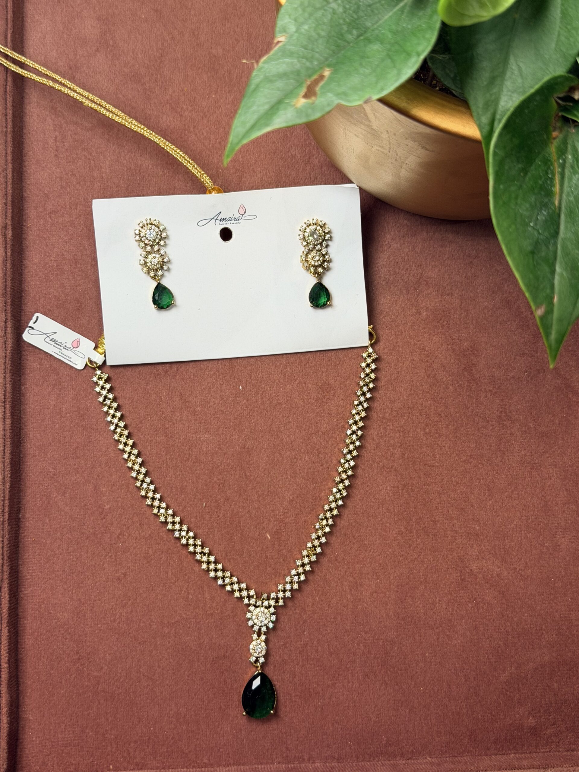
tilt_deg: -78.1
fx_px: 1070
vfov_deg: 39.7
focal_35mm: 48
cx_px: 290
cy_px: 386
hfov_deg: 30.3
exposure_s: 1/120
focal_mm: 6.76
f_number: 1.78
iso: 64
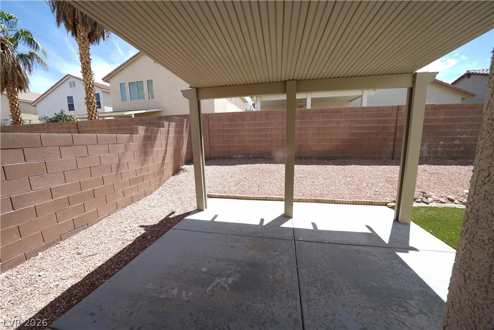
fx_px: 165
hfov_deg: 112.6
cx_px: 247
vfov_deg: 90.0
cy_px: 165
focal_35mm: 12
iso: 50
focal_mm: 12
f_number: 9
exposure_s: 1/50
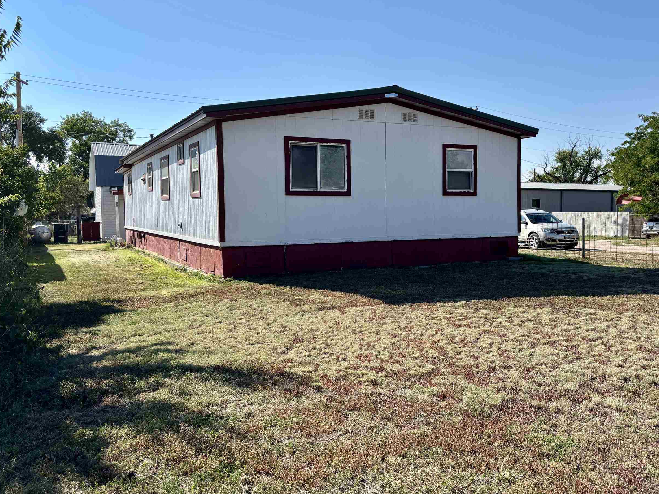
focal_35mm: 33
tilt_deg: -3.6
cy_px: 242
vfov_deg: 42.9
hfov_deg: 55.1
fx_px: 628
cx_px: 385
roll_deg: +0.4
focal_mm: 5.96
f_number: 1.6
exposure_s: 1/3788
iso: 50
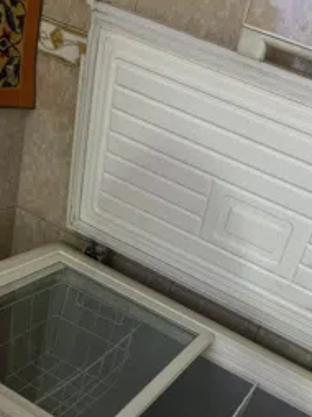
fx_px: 494
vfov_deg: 44.8
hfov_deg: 34.7
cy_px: 294
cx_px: 213
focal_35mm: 41
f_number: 1.5
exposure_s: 1/33
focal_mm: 5.7
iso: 500
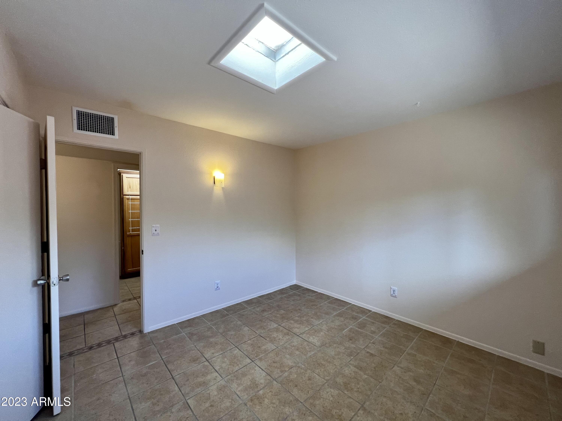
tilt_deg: +0.0
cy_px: 210
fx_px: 211
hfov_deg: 106.2
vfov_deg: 89.9
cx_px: 281
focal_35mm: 13
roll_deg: +0.4
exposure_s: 1/99
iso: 100
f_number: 1.8
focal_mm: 1.57
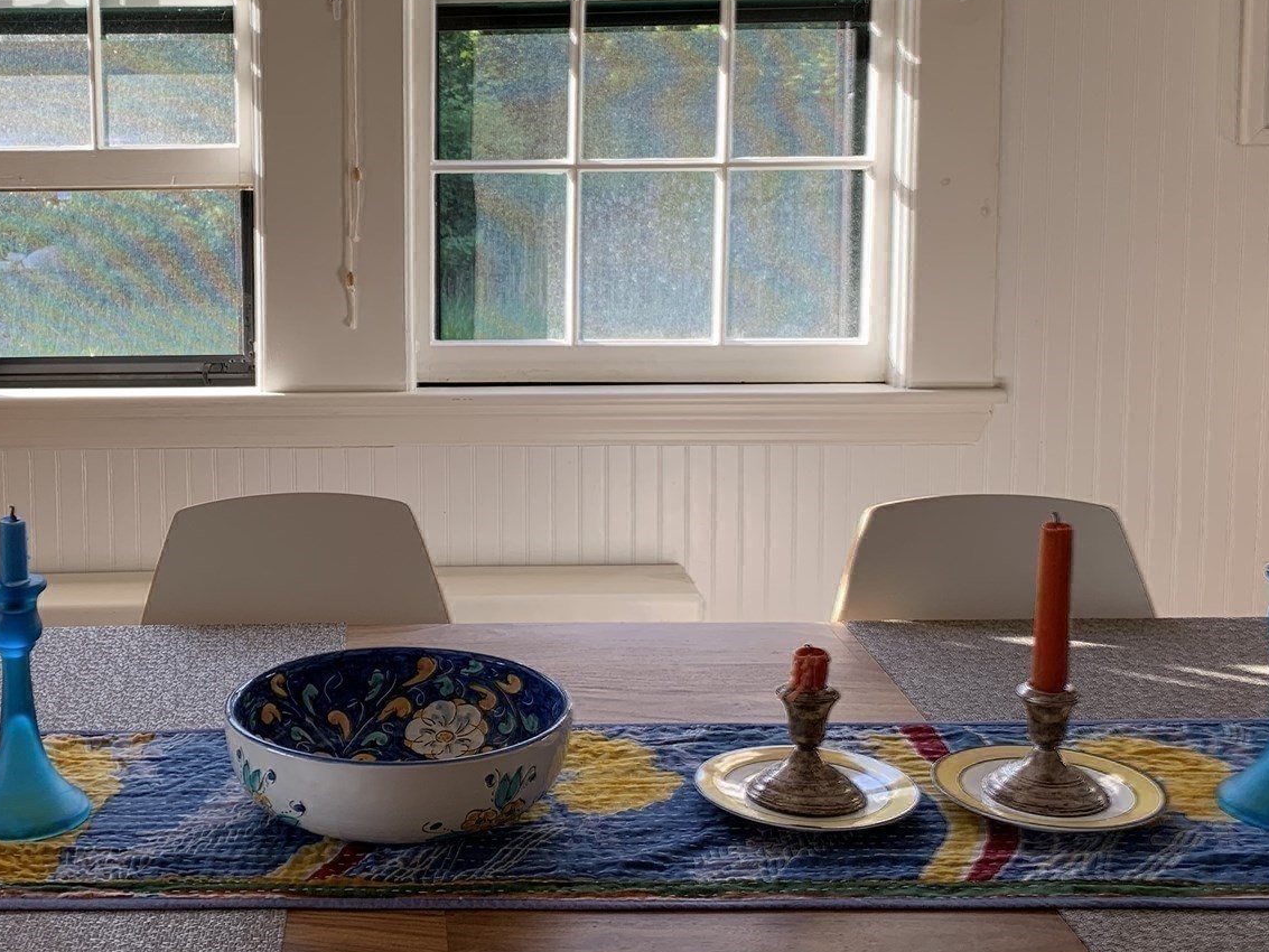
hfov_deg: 39.5
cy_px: 368
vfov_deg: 30.8
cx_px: 348
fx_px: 1723
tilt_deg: -5.6
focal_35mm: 47
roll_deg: +1.4
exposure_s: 1/121
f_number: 1.8
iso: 40
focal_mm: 4.25
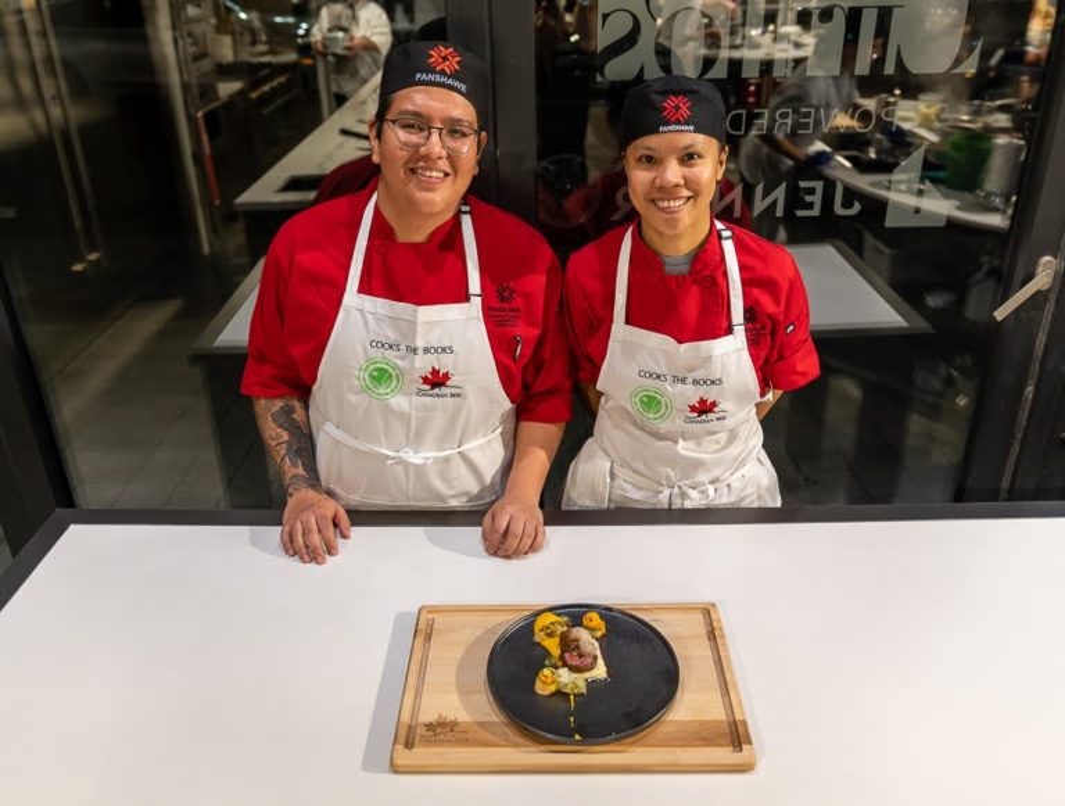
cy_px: 403
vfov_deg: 48.4
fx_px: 896
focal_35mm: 29
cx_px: 527
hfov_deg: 61.5
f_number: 3.2
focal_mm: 26
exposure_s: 1/125
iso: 1000
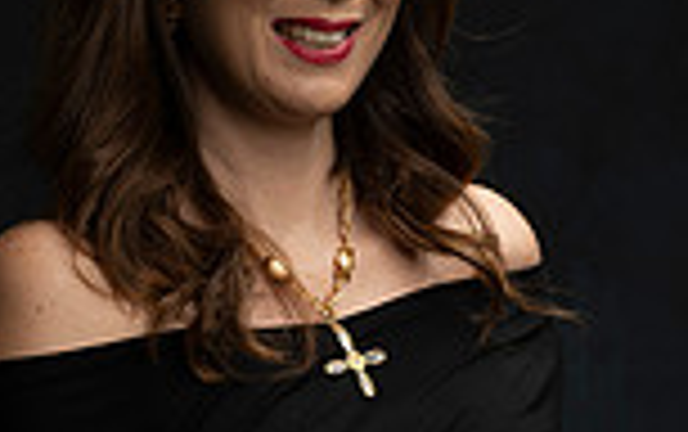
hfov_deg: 8.2
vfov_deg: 5.1
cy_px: 549
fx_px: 4787
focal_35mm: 255
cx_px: 409
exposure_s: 1/200
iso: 160
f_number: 10
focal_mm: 85
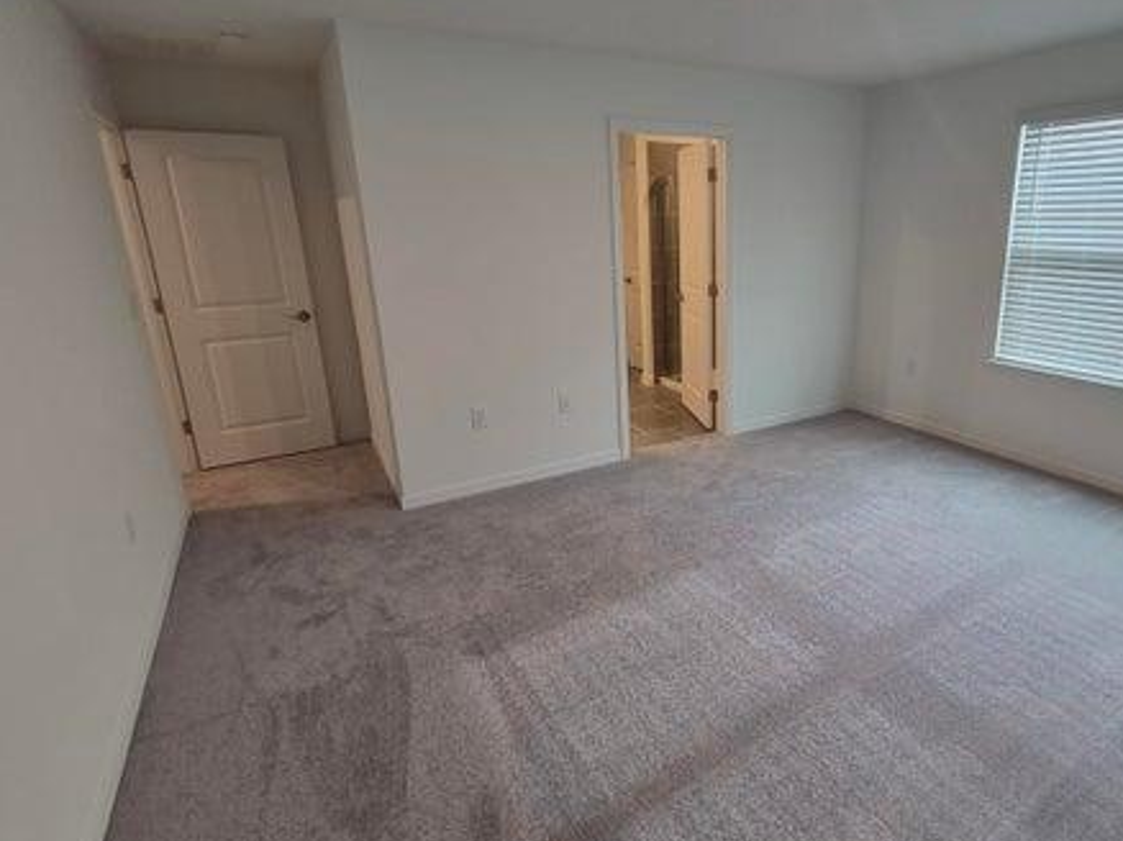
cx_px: 713
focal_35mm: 19
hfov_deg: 82.8
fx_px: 616
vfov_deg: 68.5
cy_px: 387
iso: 100
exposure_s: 1/60
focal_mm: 1.74
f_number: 2.2
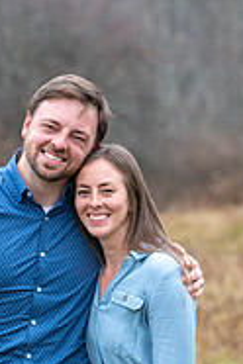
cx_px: 61
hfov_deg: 5.1
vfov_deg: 7.5
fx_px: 2744
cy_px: 423
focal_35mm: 271
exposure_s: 1/250
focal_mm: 112
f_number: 5
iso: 320
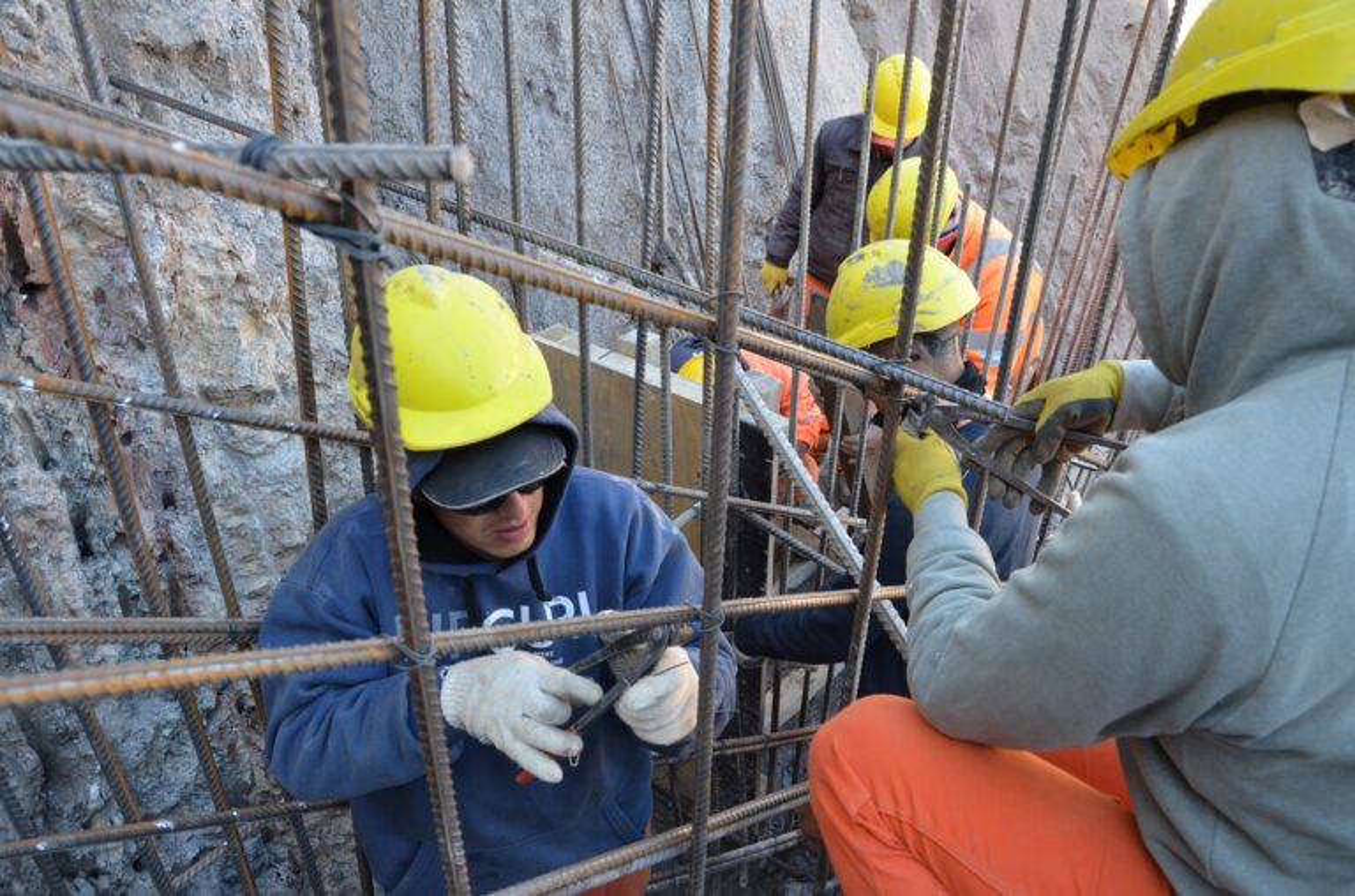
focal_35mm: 27
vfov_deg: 47.7
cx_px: 678
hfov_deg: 67.5
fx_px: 1014
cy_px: 448
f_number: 5.6
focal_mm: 18
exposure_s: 1/125
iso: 400
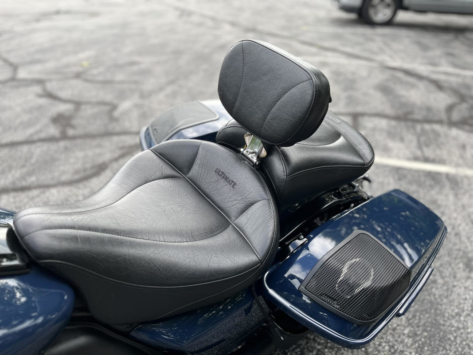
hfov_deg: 67.3
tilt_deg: -30.5
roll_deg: +0.5
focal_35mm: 26
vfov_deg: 53.1
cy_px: 178
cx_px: 236
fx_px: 355
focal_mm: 5.1
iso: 50
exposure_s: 1/558
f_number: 1.6
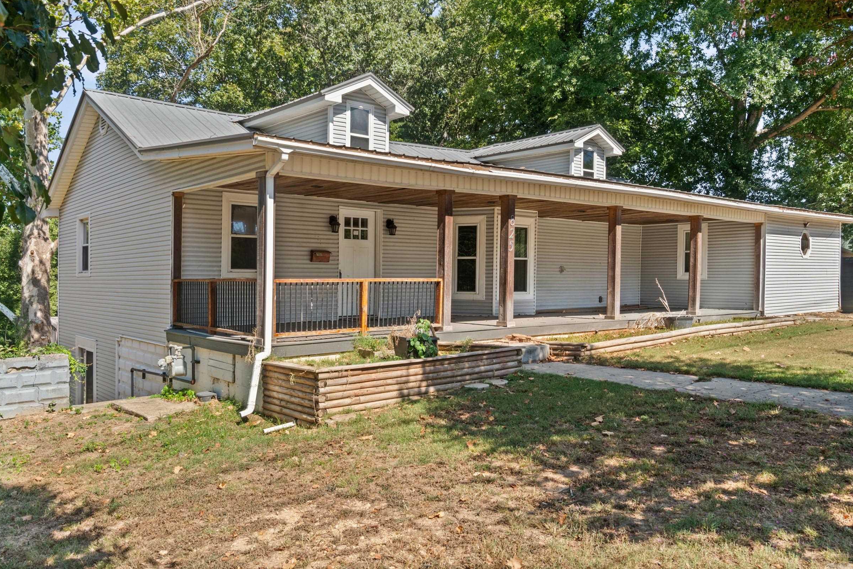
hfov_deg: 65.5
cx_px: 421
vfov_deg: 46.4
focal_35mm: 28
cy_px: 275
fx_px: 663
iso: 250
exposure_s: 1/80
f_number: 9
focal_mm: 18
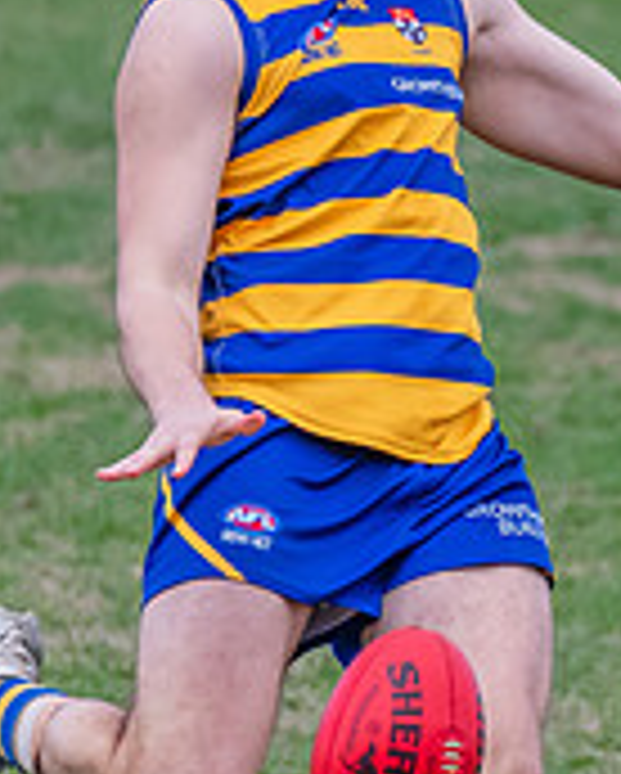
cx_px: 589
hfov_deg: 0.7
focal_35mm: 2336
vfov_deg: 0.8
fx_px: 53572
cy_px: 337
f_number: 6
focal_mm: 450
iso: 1250
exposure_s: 1/1600
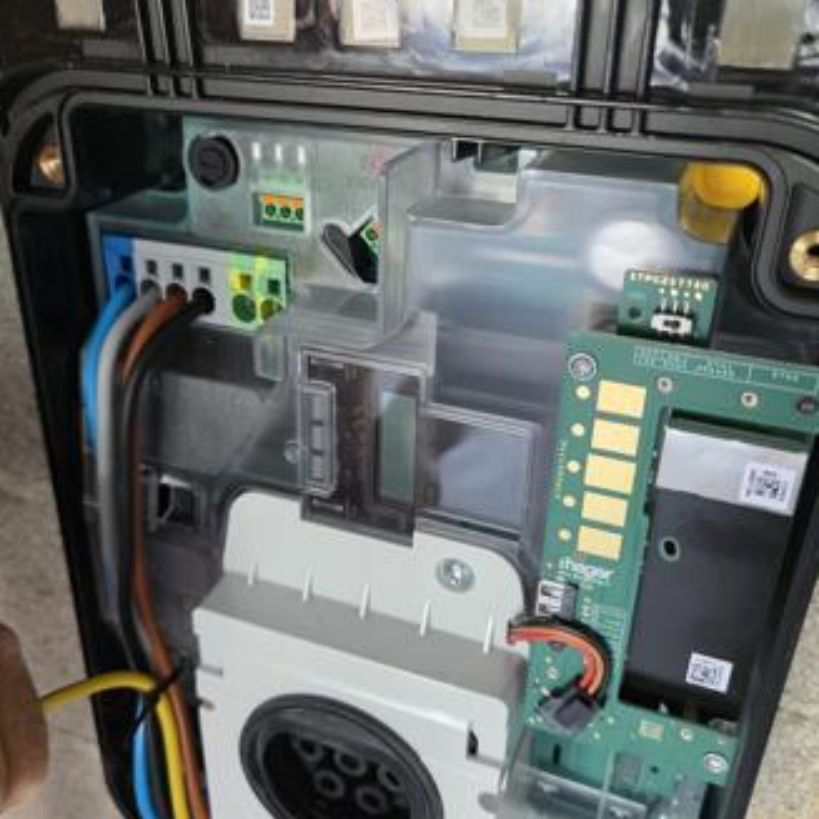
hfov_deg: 57.3
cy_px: 386
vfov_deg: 57.3
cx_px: 404
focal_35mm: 28
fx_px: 749
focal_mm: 6.3
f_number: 1.7
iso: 320
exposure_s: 1/100
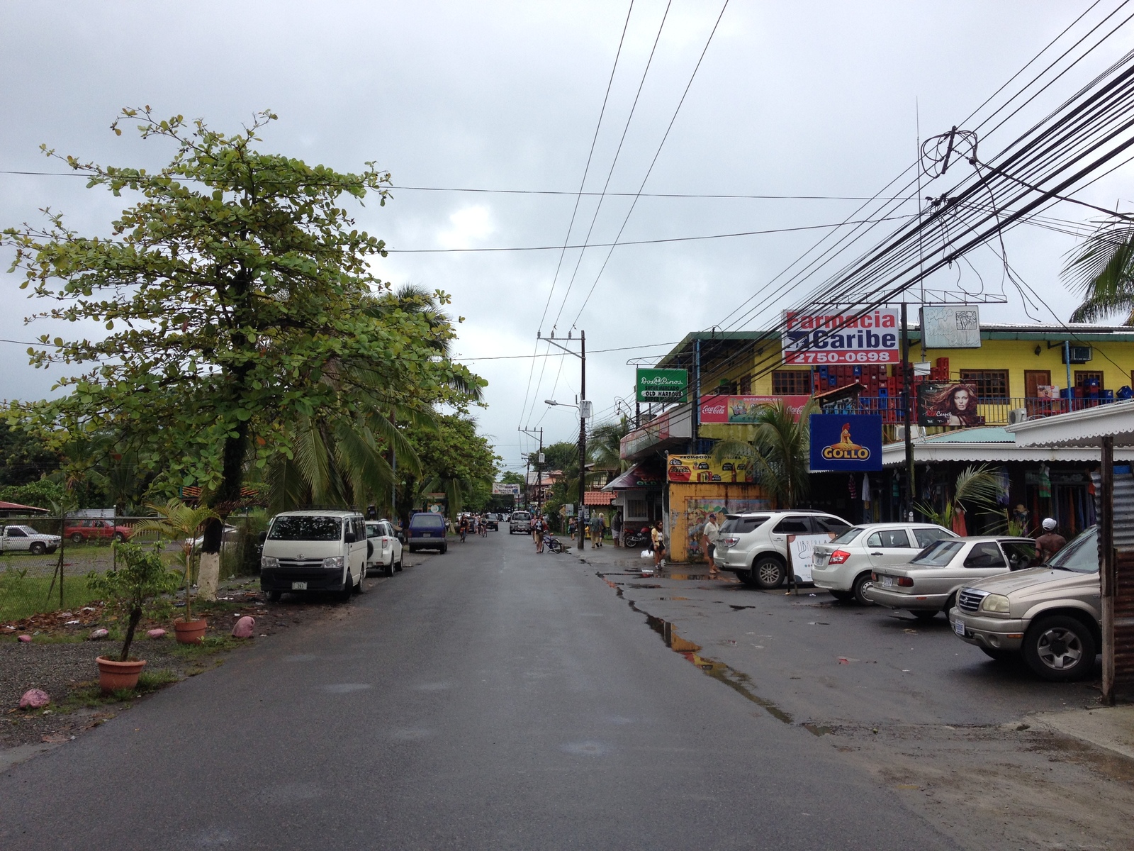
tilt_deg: +1.1
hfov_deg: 52.6
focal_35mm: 35
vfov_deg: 40.7
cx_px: 567
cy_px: 426
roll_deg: +0.5
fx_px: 1147
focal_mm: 4.28
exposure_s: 1/1255
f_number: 2.4
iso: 50
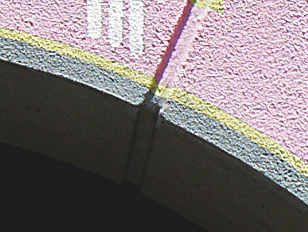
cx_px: -201
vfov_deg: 1.4
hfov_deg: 1.8
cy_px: -272
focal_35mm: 1086
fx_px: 9668
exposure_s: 1/400
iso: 64
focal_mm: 37.1
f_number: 4.5
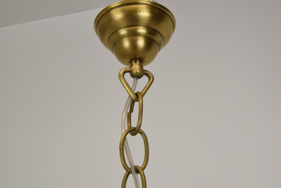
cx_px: 140
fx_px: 375
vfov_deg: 28.1
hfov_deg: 41.1
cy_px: 94
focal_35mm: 48
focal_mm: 32
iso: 1600
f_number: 18
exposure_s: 1/100
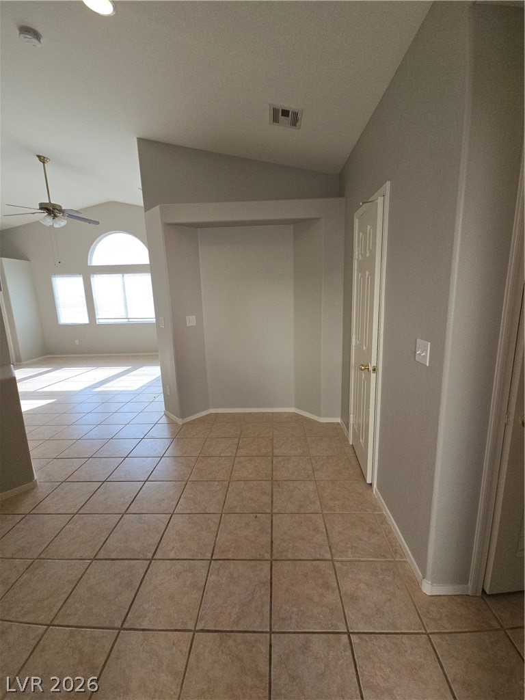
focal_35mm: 13
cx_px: 262
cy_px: 350
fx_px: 263
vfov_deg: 106.2
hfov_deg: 89.9
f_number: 2.2
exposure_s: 1/120
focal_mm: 2.2
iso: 50
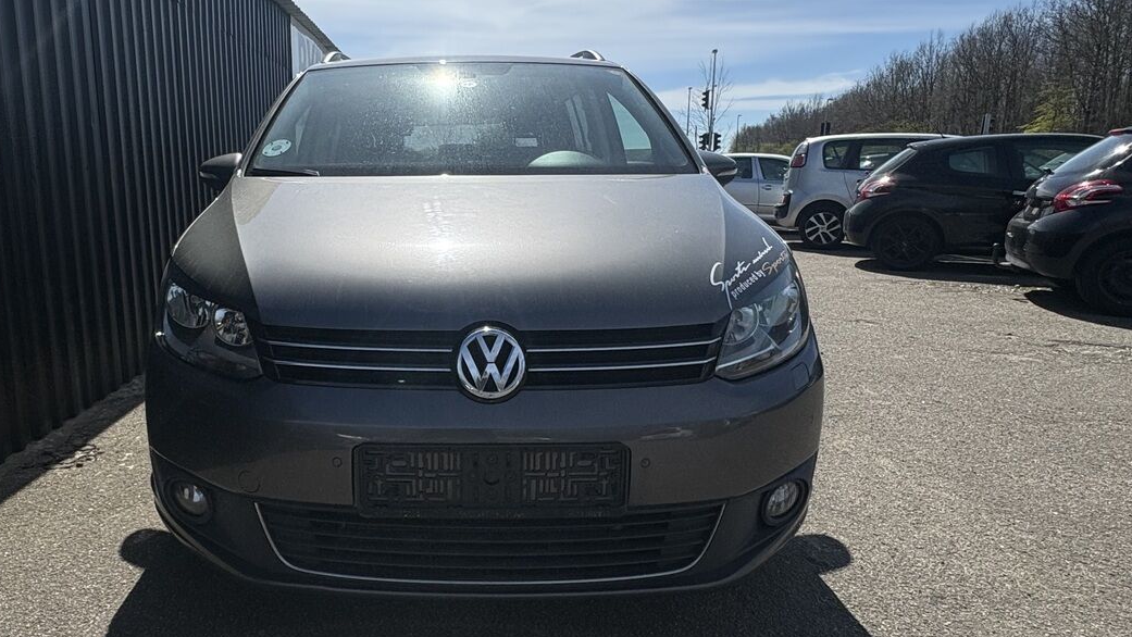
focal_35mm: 25
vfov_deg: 46.0
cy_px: 312
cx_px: 427
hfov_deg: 72.8
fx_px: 751
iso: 64
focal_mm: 2.22
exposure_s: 1/4926
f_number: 2.2
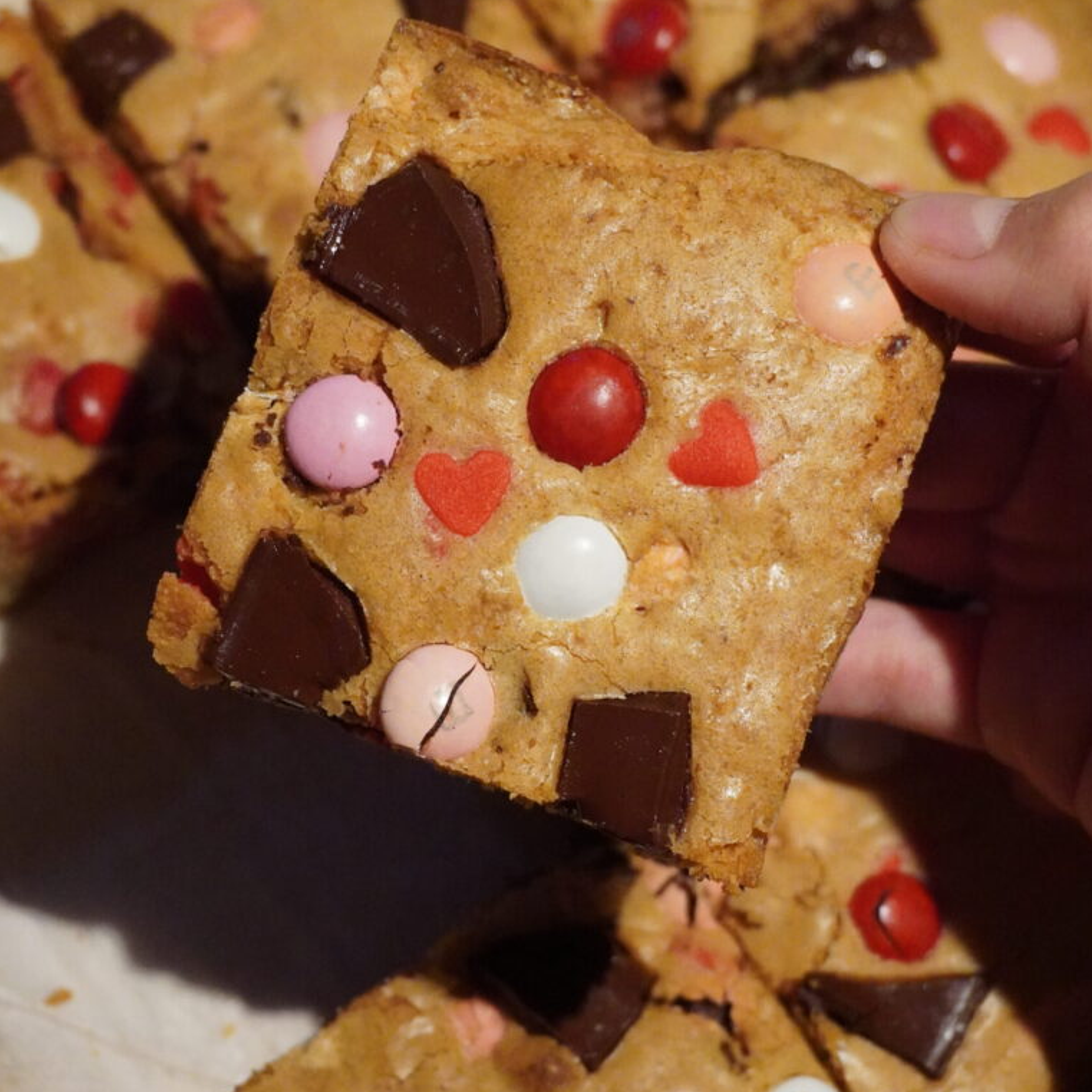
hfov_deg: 21.4
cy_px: 511
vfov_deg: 21.4
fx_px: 2891
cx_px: 548
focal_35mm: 81
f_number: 5.6
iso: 6400
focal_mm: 42
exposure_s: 1/1600
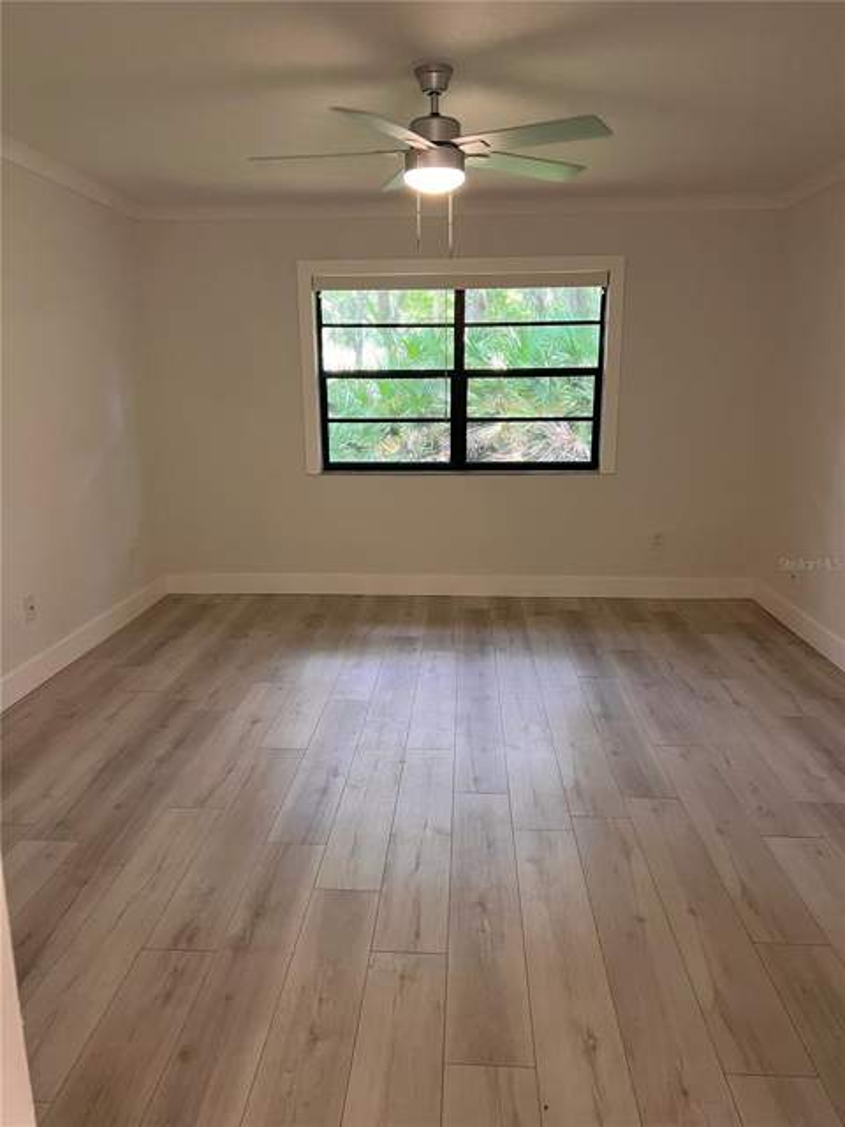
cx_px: 422
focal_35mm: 26
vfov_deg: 67.3
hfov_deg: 53.1
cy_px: 564
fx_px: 846
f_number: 1.5
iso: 100
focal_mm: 5.7
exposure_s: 1/60
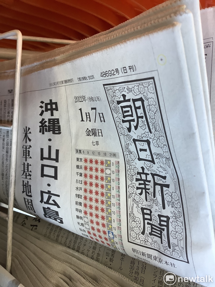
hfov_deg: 45.4
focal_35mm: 31
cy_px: 144
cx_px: 108
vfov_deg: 58.3
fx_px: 257
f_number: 2.4
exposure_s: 1/60
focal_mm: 3.3
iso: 125
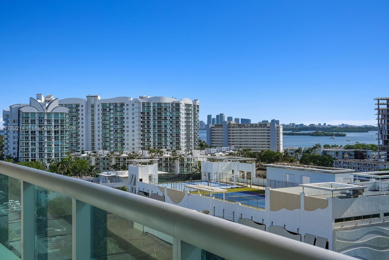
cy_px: 129
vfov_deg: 29.2
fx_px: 497
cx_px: 195
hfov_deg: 42.7
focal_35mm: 46
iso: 250
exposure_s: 1/2500
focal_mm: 30
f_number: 9
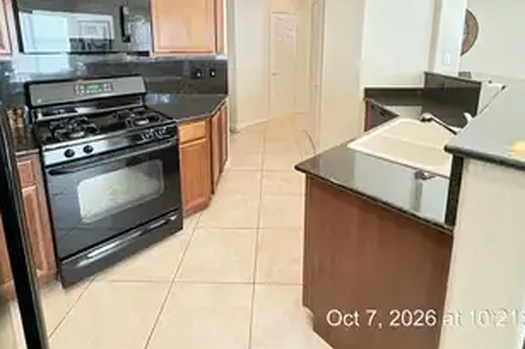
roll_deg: +0.0
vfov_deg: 61.4
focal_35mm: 19
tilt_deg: -10.8
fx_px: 277
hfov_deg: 87.0
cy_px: 94
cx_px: 265
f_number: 2.2
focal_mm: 2.22
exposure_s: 1/60
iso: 800
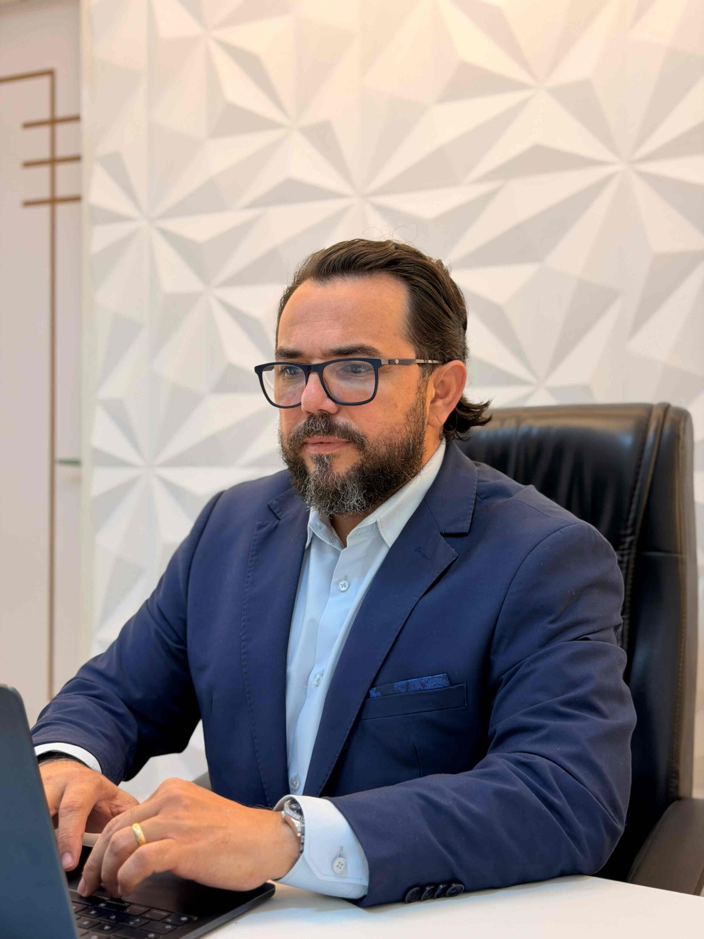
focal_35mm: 48
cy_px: 470
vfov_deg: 39.7
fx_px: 1302
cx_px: 352
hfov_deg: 30.3
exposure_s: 1/60
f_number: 1.78
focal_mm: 6.76
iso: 64
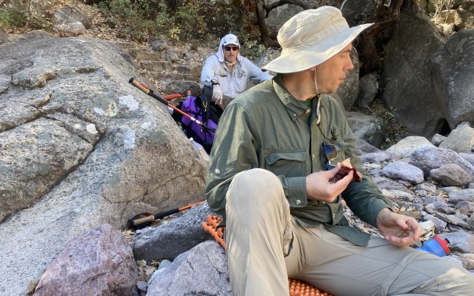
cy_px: 156
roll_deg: -0.5
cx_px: 244
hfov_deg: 64.6
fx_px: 375
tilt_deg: -8.3
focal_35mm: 29
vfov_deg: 43.1
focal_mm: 4.25
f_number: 1.8
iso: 32
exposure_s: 1/122
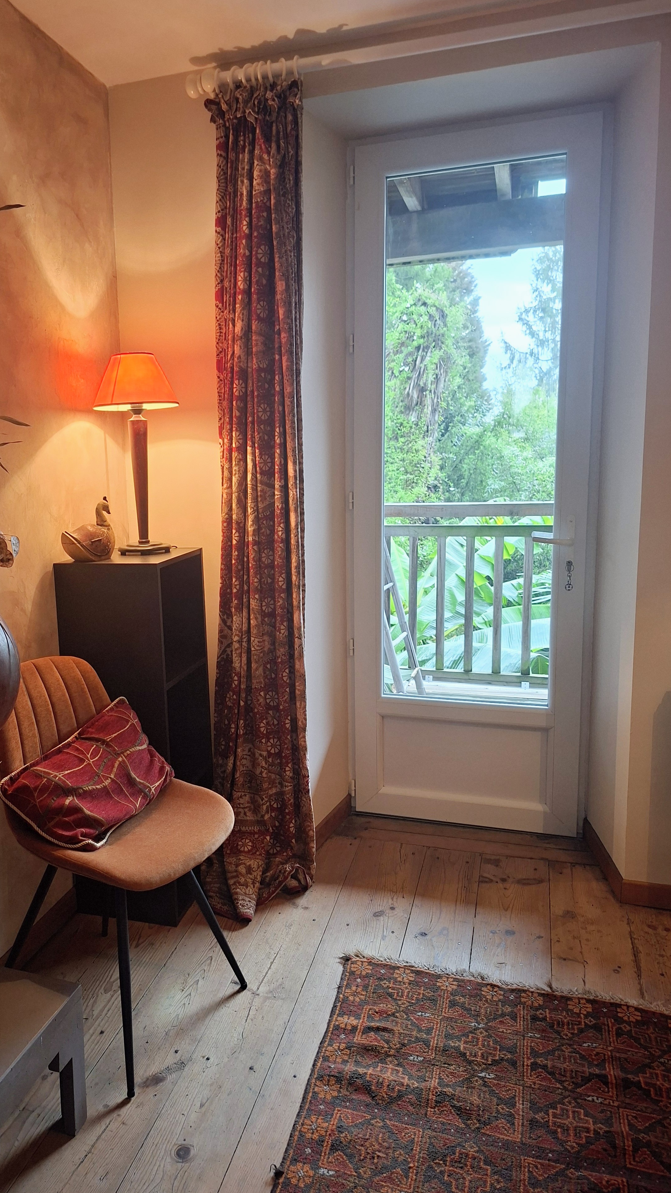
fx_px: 823
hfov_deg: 43.7
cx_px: 215
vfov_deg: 71.9
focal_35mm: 26
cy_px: 588
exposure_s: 1/50
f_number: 1.8
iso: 200
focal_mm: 5.54
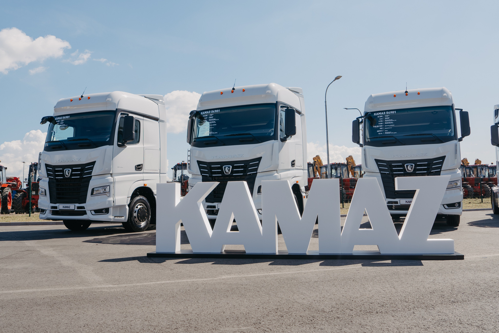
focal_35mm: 28
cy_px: 166
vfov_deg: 46.4
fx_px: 388
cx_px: 250
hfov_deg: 65.5
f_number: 10
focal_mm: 28
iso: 160
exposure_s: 1/250
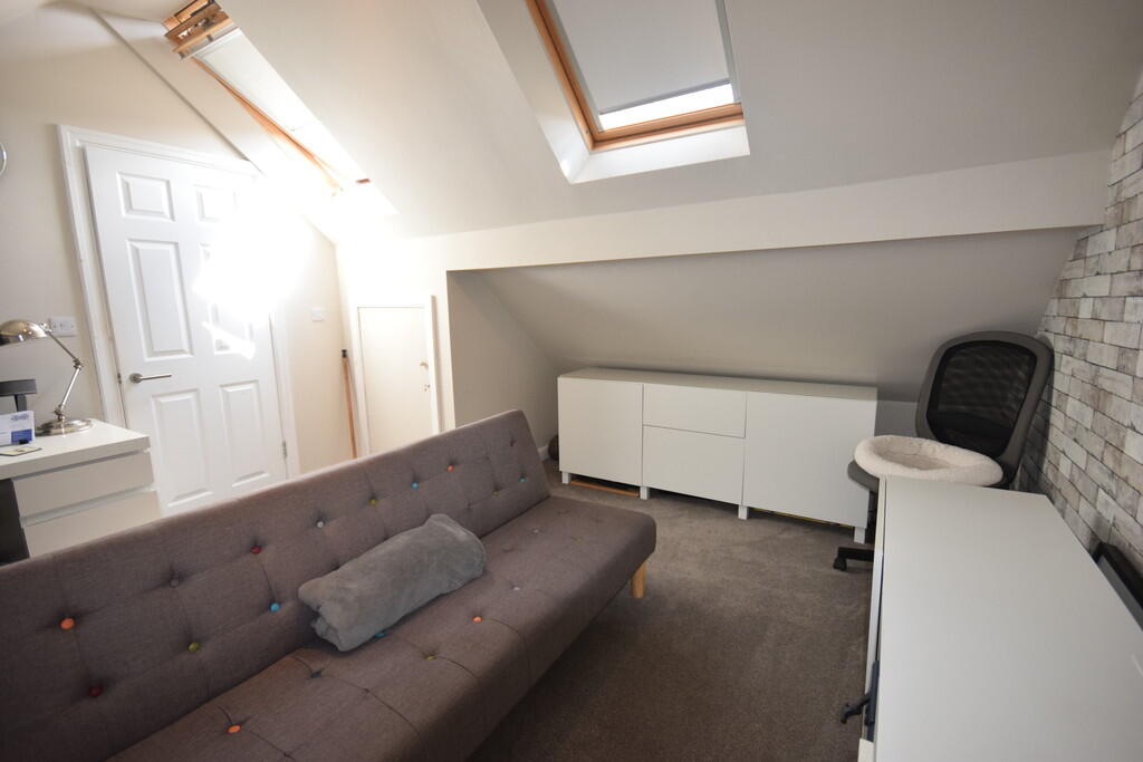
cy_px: 381
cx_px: 572
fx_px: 476
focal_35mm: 15
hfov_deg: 100.4
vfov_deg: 77.3
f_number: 5.6
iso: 720
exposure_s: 1/125
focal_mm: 10
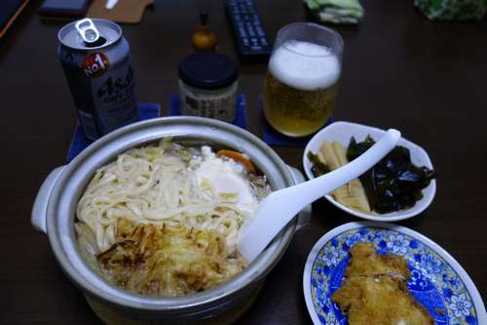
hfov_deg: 65.5
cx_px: 244
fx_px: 379
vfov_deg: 46.4
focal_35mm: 28
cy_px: 162
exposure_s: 1/30
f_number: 1.8
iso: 250
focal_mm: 10.4
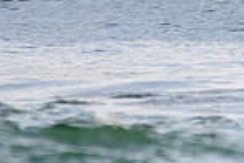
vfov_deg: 0.5
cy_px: -107
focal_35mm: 2954
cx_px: 478
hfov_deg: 0.7
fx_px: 20020
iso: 560
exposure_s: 1/2500
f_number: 5.6
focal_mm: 500
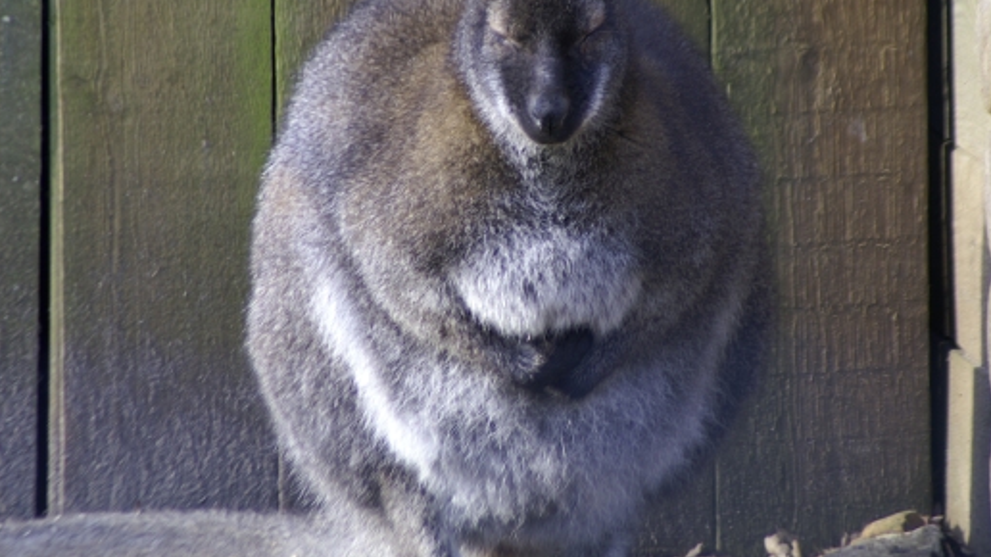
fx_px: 16788
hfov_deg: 3.4
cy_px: 205
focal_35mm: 639
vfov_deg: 1.9
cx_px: 532
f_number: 5.6
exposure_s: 1/25
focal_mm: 300
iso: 100
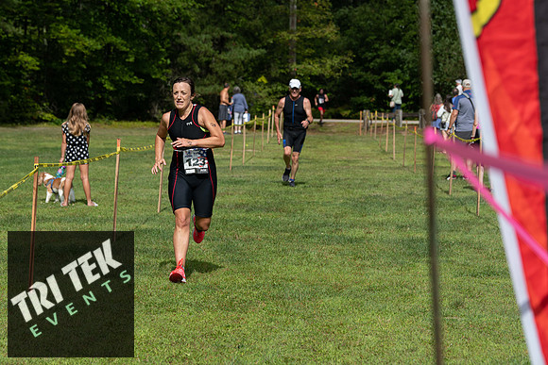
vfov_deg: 11.4
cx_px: 274
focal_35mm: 120
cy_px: 182
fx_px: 1827
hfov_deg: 17.1
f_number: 6.3
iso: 200
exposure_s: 1/1250
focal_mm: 120
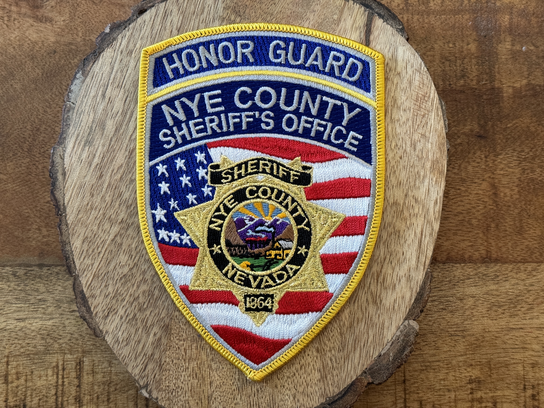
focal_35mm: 48
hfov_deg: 39.7
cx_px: 272
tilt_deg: -85.0
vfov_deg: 30.3
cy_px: 204
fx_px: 754
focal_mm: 6.76
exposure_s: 1/40
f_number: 1.78
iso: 250
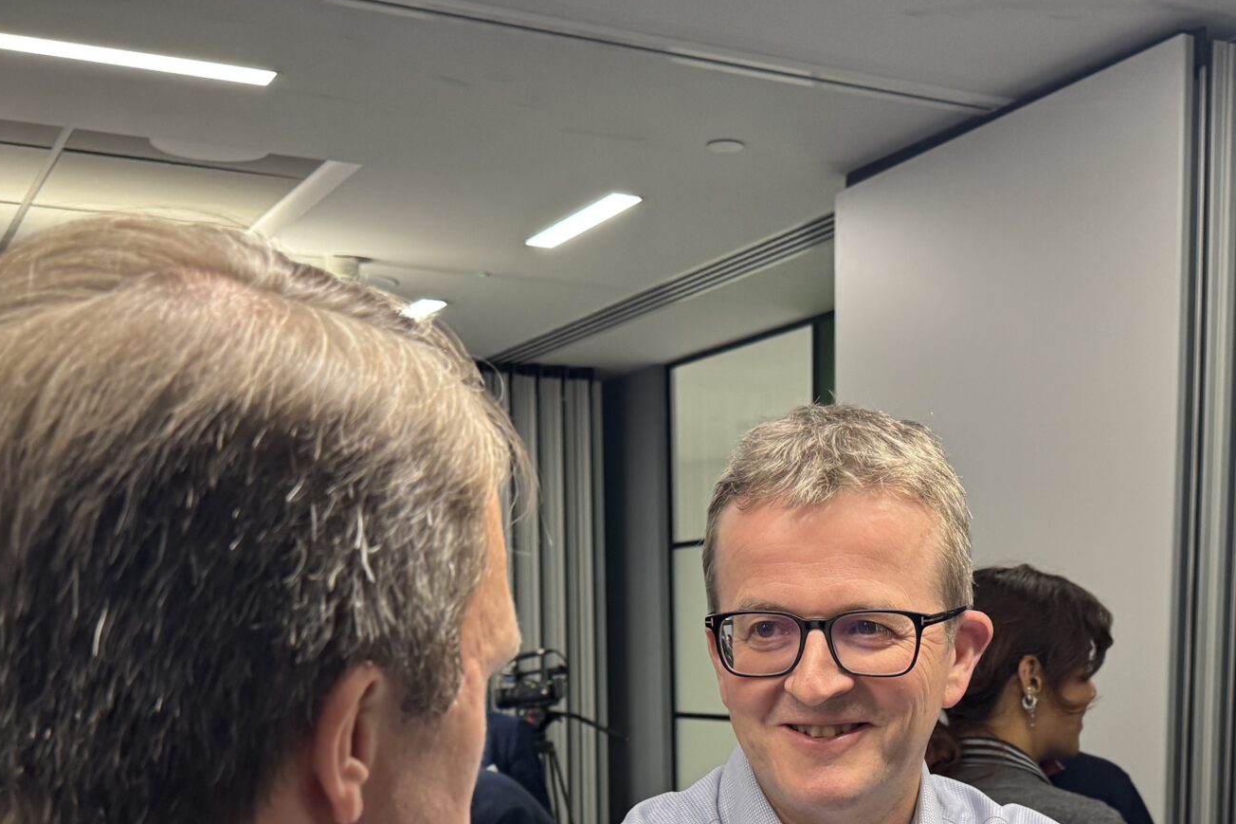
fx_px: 1682
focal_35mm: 49
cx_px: 721
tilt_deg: -10.0
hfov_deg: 40.2
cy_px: 900
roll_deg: +1.5
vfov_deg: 25.6
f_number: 1.78
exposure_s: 1/100
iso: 200
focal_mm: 6.76
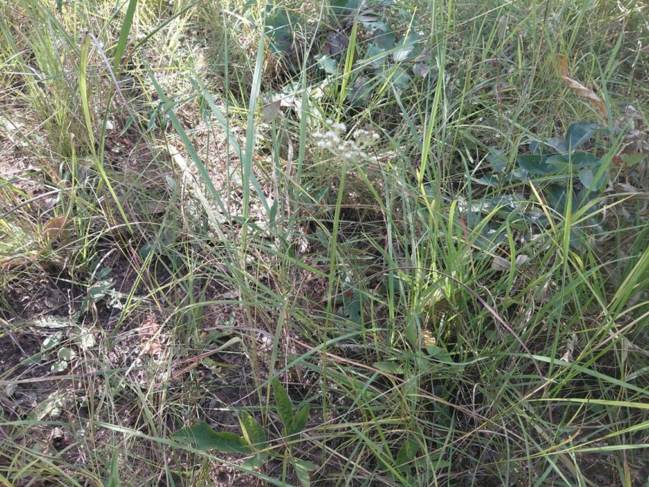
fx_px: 469
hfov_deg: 69.4
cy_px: 244
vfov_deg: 54.9
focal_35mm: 25
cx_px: 324
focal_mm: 4.69
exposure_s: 1/149
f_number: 1.8
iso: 50
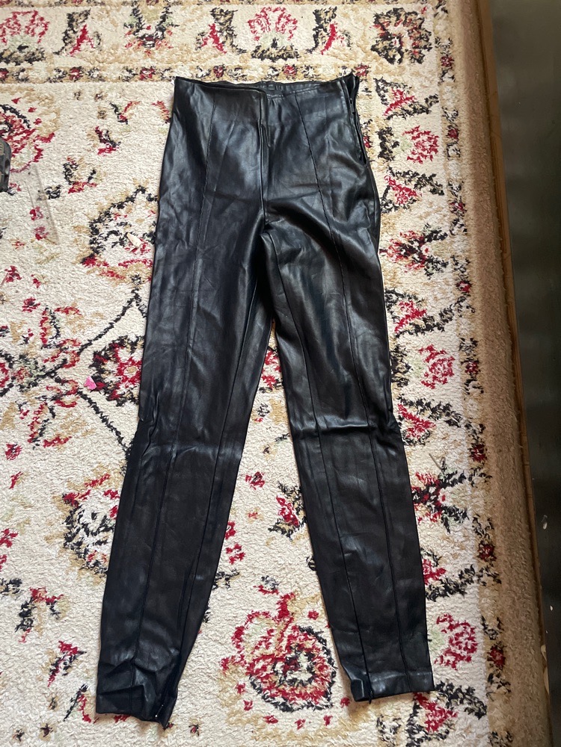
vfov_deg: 67.3
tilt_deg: -76.3
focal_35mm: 26
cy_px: 374
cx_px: 280
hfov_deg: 53.1
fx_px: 562
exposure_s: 1/59
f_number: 1.6
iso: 500
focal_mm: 4.2
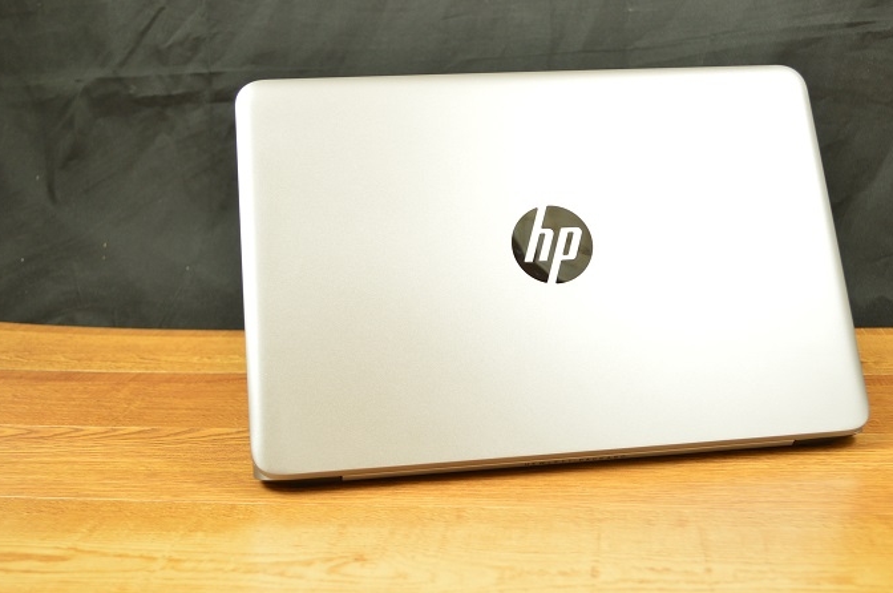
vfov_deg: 27.7
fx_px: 1203
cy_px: 289
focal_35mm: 49
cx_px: 481
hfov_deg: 40.7
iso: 400
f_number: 4.5
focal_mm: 29
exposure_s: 1/25
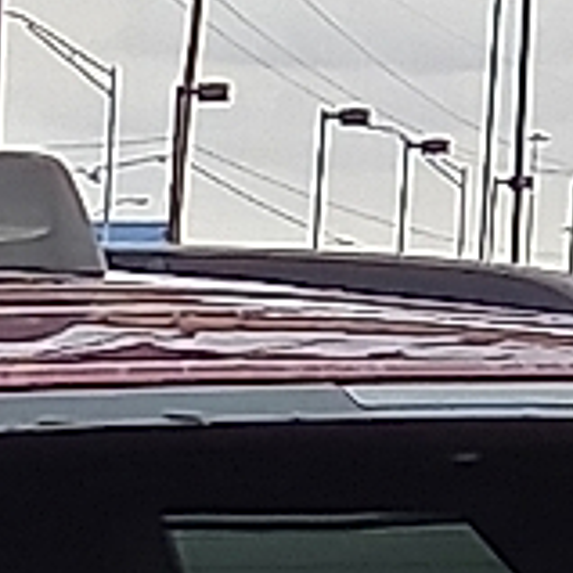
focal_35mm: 355
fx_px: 6648
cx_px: -1031
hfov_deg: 4.7
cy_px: 1596
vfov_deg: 4.8
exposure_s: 1/500
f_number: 1.8
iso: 25
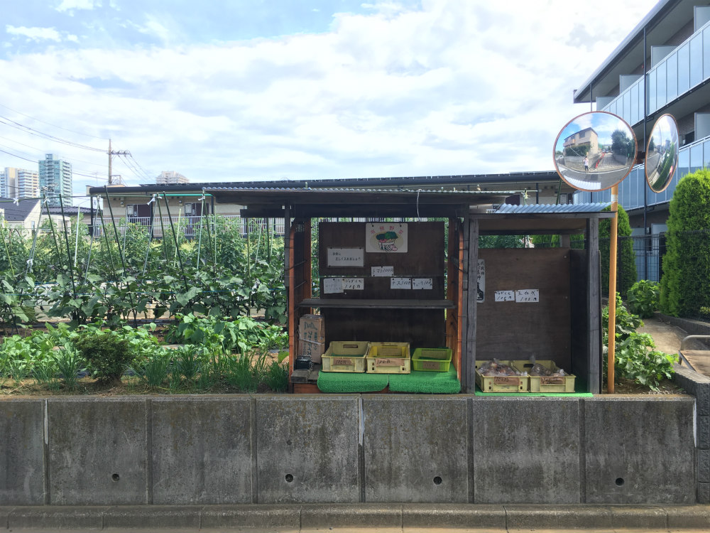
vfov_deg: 48.2
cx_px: 355
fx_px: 595
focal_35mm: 29
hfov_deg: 61.7
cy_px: 266
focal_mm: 4.15
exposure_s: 1/260
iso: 25
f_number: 2.2
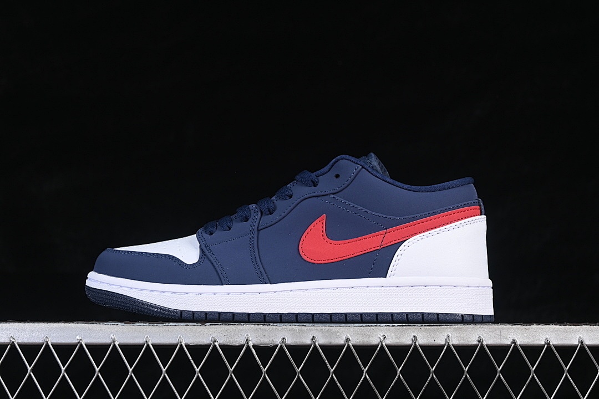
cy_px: 200
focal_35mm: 75
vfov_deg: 18.2
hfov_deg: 27.0
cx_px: 300
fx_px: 1248
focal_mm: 50
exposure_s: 1/60
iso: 160
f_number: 7.1
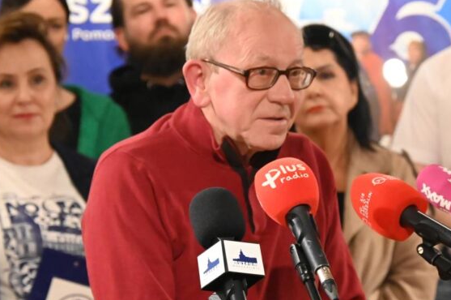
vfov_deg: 6.0
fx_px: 2878
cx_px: 274
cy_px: 197
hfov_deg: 9.0
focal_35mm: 230
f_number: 6.3
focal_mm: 125
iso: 12800
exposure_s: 1/250
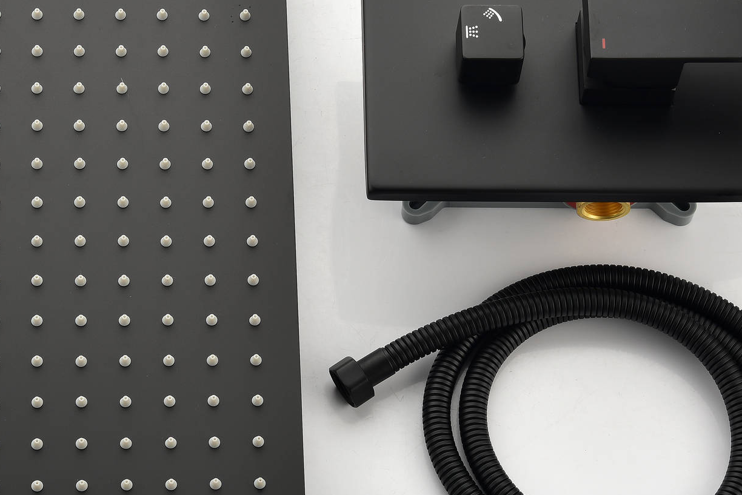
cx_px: 280
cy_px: 247
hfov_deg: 13.9
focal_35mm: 147
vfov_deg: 9.3
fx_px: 3031
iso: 64
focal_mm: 60
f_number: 13
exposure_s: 1/125
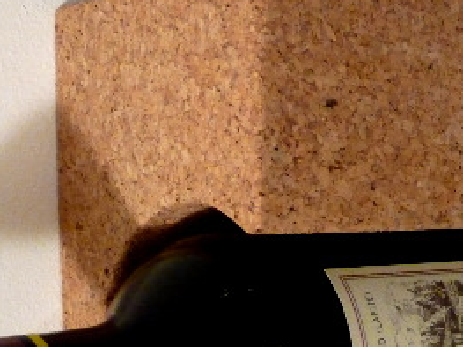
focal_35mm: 102
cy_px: 271
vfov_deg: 14.4
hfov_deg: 19.3
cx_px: 214
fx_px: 1364
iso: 800
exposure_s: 1/40
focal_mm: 8.5
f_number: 4.2
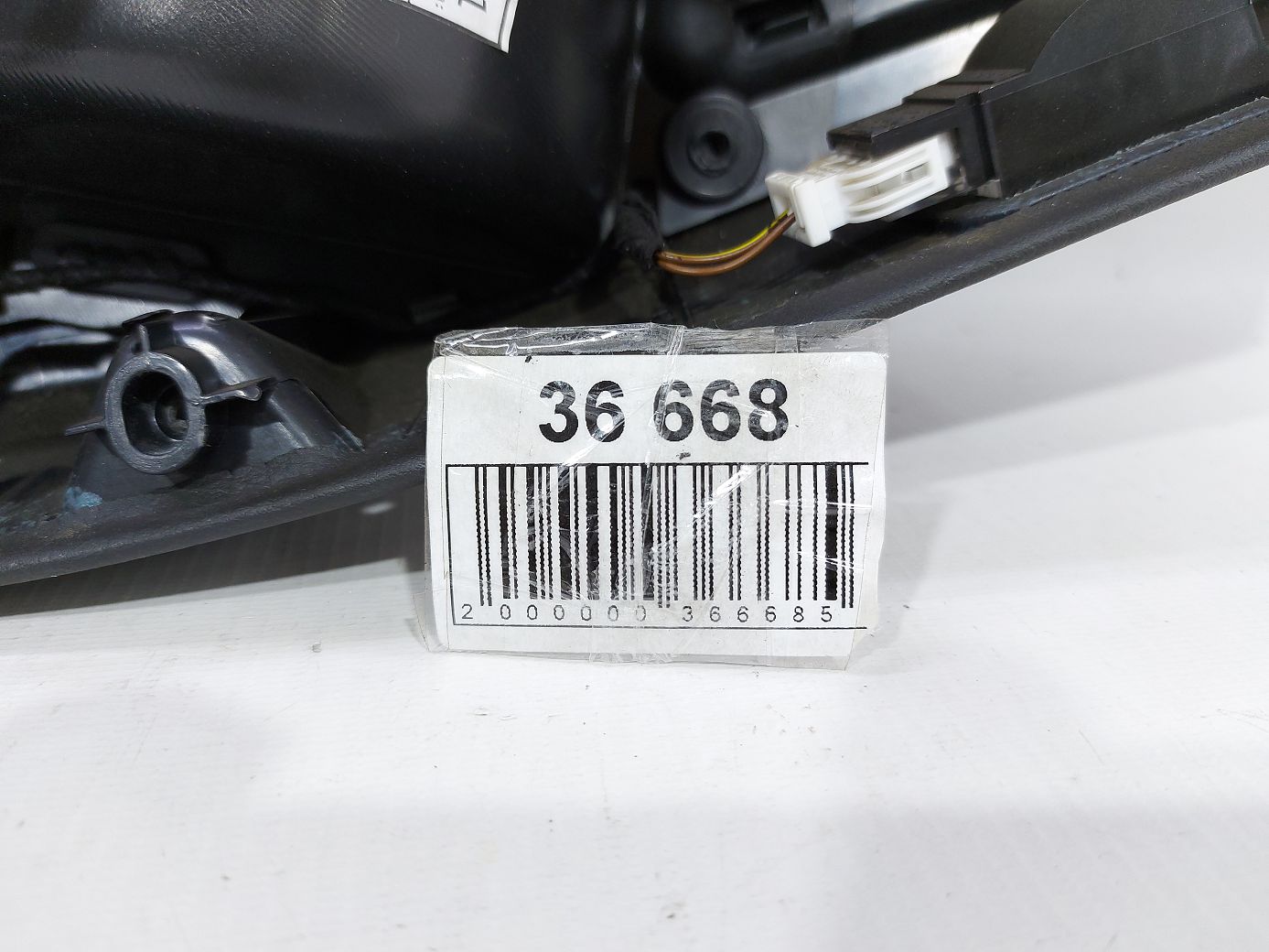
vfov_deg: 56.8
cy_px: 476
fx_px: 880
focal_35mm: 24
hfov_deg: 71.6
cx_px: 634
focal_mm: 5.23
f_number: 1.8
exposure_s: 1/50
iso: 100
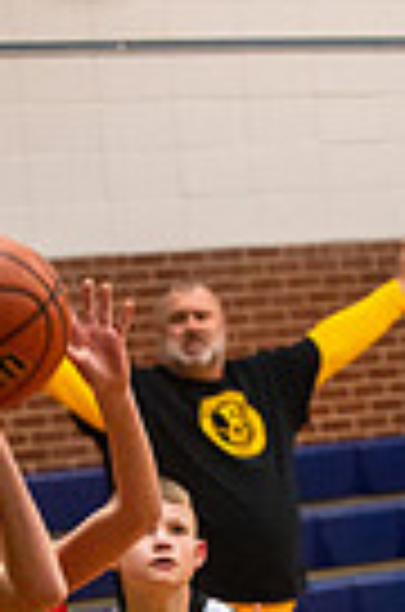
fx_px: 3935
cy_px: 706
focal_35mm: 232
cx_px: 20
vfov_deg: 8.8
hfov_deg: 5.9
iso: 5000
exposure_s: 1/500
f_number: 4
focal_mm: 70
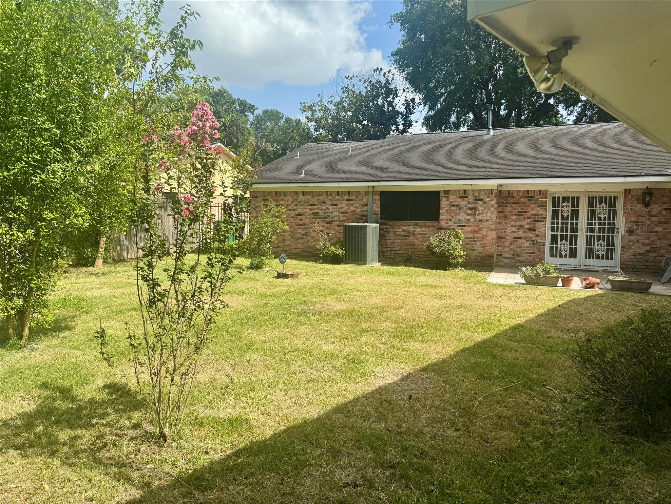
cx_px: 336
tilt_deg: -3.5
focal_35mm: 24
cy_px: 252
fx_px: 465
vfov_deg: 56.8
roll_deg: -1.1
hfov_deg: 71.6
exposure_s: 1/3247
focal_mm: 6.76
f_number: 1.78
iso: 80
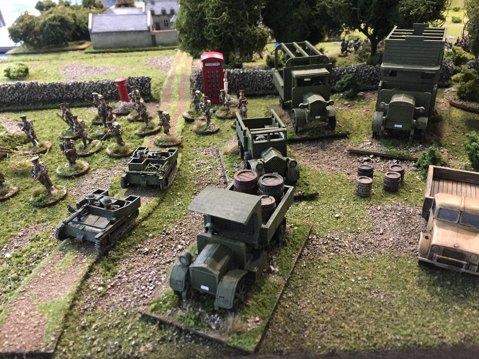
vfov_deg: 48.2
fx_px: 401
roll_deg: +2.5
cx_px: 240
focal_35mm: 29
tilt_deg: -27.6
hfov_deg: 61.7
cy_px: 180
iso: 250
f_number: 2.2
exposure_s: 1/33
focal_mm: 4.15
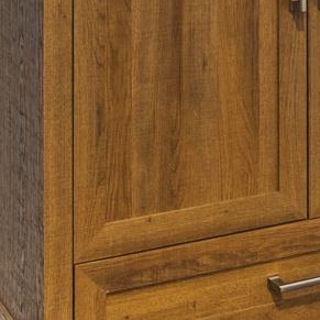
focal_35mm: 117
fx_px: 1224
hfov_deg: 14.9
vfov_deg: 13.3
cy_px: -267
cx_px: 152
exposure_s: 3.2
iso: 640
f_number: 11
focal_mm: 16
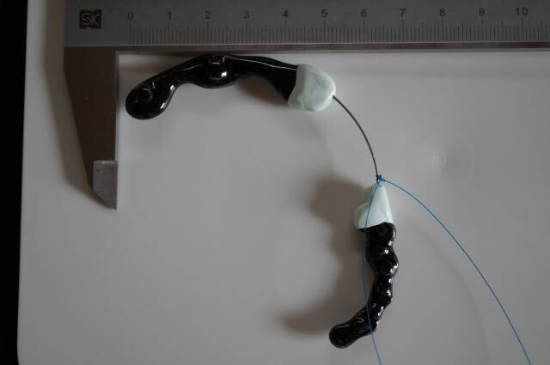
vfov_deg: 29.8
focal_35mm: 45
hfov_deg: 43.7
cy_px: 182
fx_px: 687
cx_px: 275
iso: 1250
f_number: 4
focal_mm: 30
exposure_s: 1/160
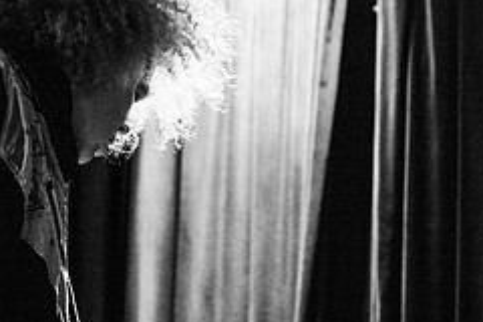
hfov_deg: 11.5
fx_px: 2388
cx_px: 175
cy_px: 198
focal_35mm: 178
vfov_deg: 7.7
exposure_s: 1/125
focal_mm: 66
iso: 3200
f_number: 3.2
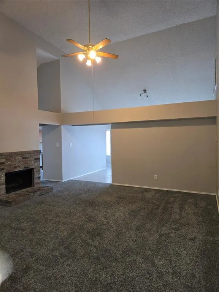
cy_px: 146
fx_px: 194
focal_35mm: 23
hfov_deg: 58.9
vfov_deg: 73.9
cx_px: 110
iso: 125
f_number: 1.8
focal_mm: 5.4
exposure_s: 1/24
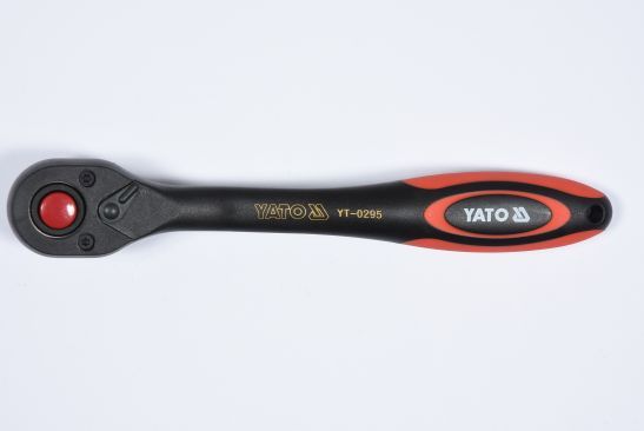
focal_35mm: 105
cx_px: 322
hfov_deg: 19.4
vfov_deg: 13.1
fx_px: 1880
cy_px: 216
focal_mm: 70
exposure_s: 1/125
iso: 250
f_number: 13
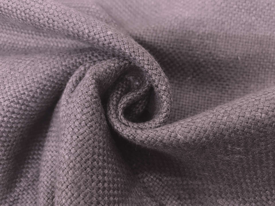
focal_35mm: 28
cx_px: 138
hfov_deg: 63.4
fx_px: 222
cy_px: 103
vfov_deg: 49.7
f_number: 1.8
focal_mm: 3.99
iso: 80
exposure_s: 1/15
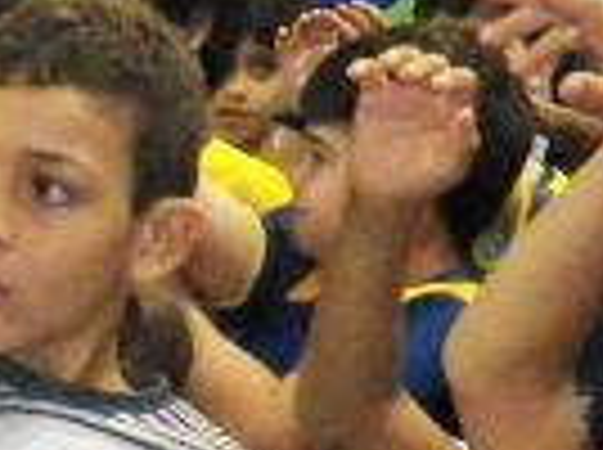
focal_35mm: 263
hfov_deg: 6.8
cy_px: 432
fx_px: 4573
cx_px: -1192
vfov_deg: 5.6
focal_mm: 7.9
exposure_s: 1/160
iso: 3200
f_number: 3.2
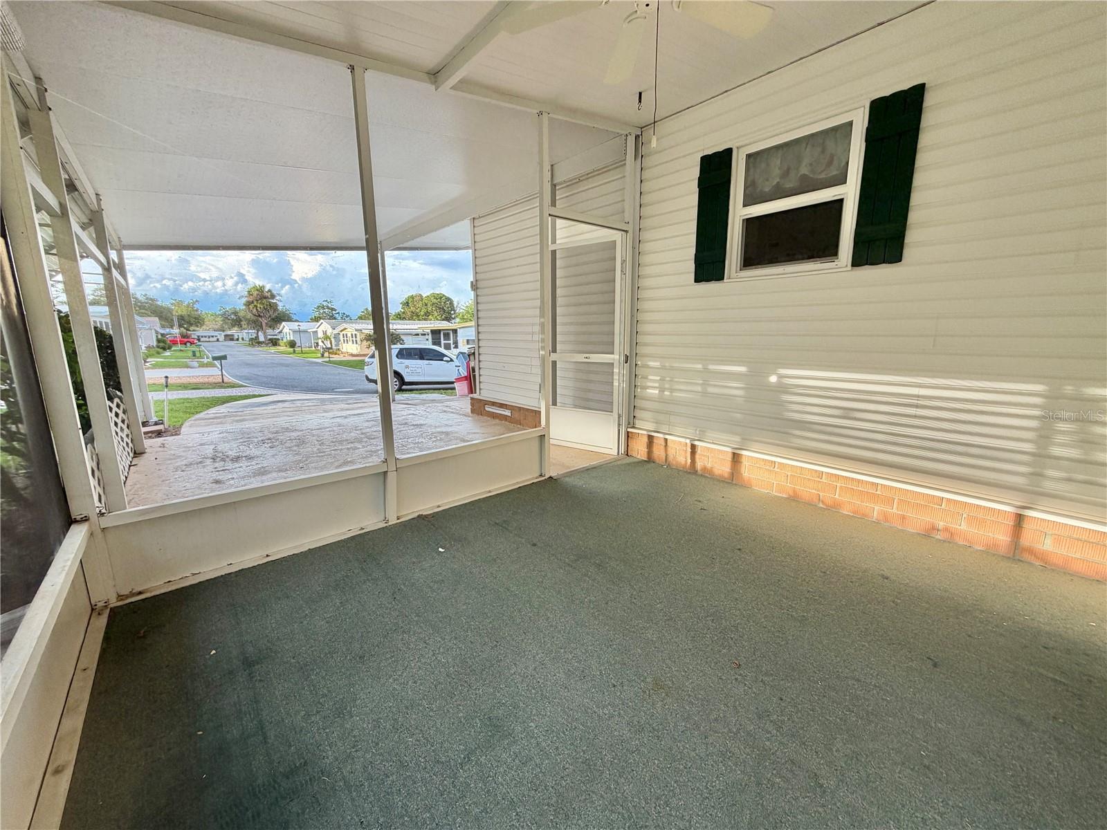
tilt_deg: -10.0
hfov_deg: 102.1
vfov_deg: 85.7
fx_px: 448
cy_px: 415
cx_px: 554
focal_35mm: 14
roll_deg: +1.0
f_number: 2.2
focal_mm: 2.22
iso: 64
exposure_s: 1/124
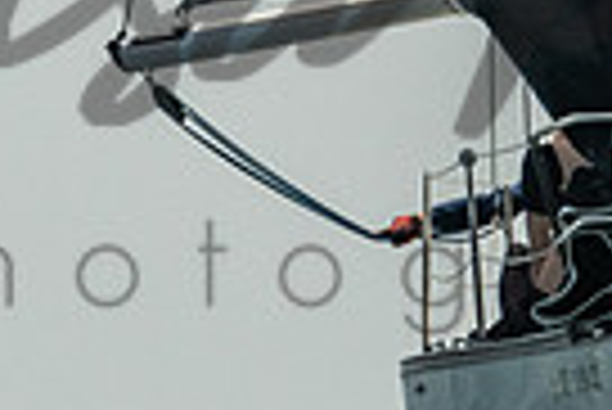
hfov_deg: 1.2
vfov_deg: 0.8
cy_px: -438
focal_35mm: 1764
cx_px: 687
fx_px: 30020
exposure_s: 1/1600
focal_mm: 200
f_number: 6.3
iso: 320
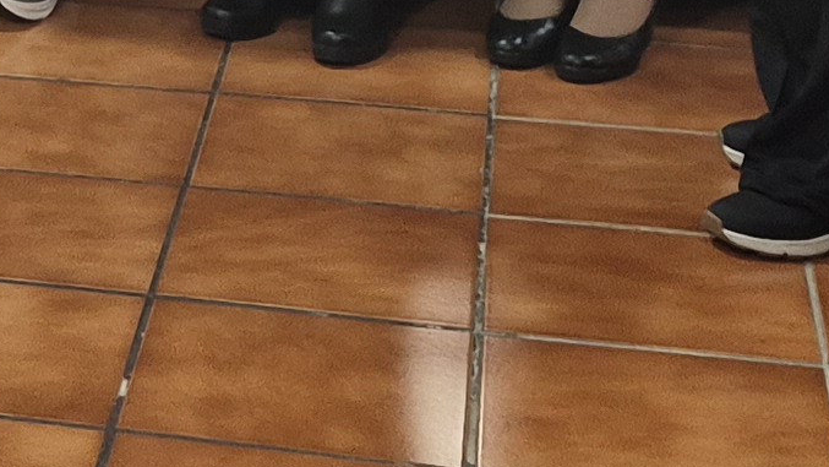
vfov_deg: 7.7
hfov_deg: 13.5
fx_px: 3254
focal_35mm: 148
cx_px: -489
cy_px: -630
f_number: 1.8
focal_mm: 5.4
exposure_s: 1/120
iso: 160
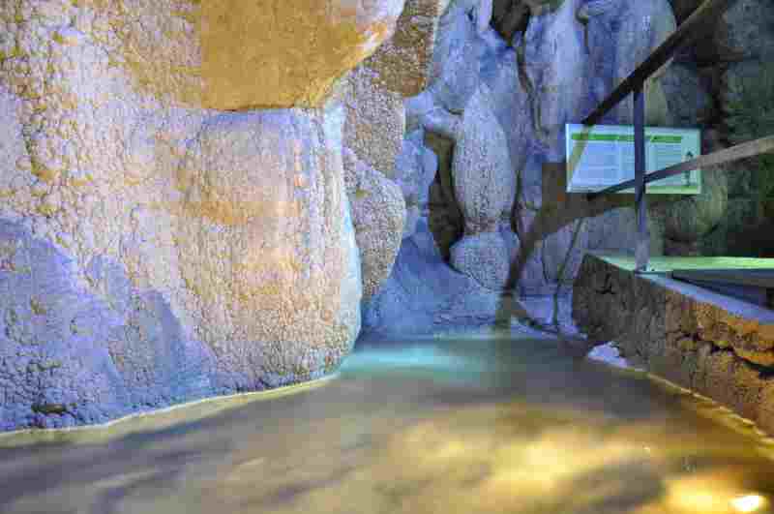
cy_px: 257
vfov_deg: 39.9
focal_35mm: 33
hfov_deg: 57.3
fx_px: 708
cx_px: 387
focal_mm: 22
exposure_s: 5
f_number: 3.8
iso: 200
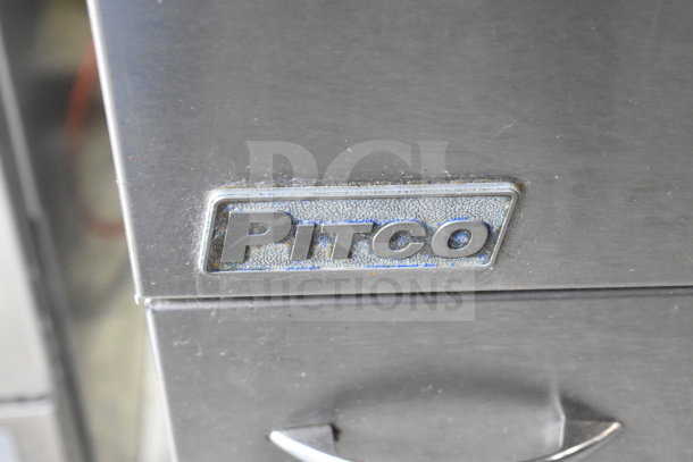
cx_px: 346
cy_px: 231
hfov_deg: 24.6
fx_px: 1588
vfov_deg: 16.6
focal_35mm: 82
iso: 6400
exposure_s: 1/200
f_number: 7.1
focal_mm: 55
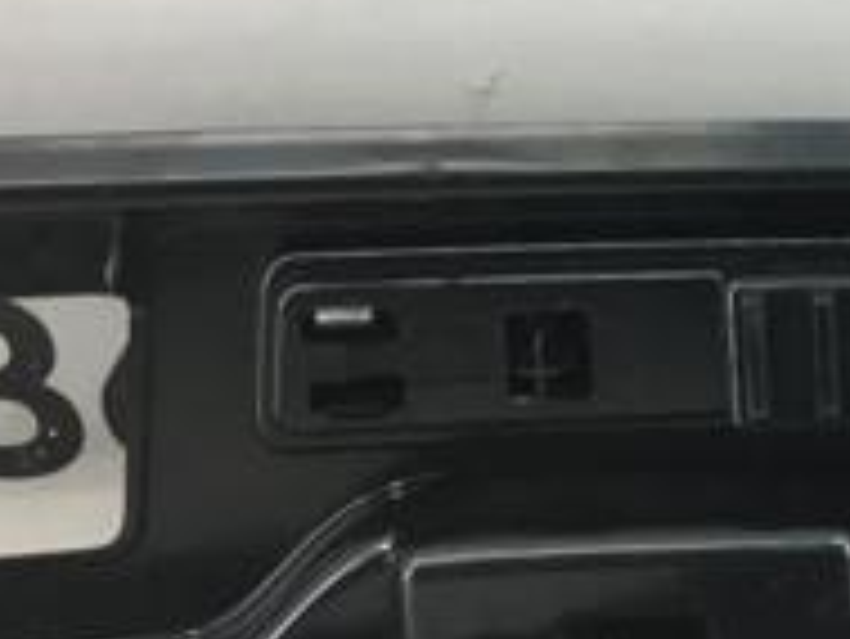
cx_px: 1282
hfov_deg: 17.9
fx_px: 2408
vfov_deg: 15.0
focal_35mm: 98
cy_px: 148
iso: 25
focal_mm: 4.15
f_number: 2.2
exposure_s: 1/33
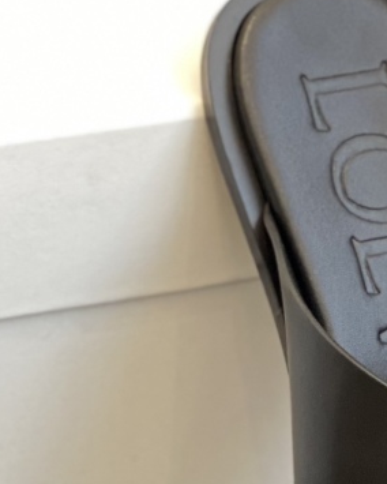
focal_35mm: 206
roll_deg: -5.2
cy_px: 582
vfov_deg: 9.3
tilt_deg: -33.7
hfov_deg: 7.5
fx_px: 2949
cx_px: 307
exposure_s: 1/122
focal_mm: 6
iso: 64
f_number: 2
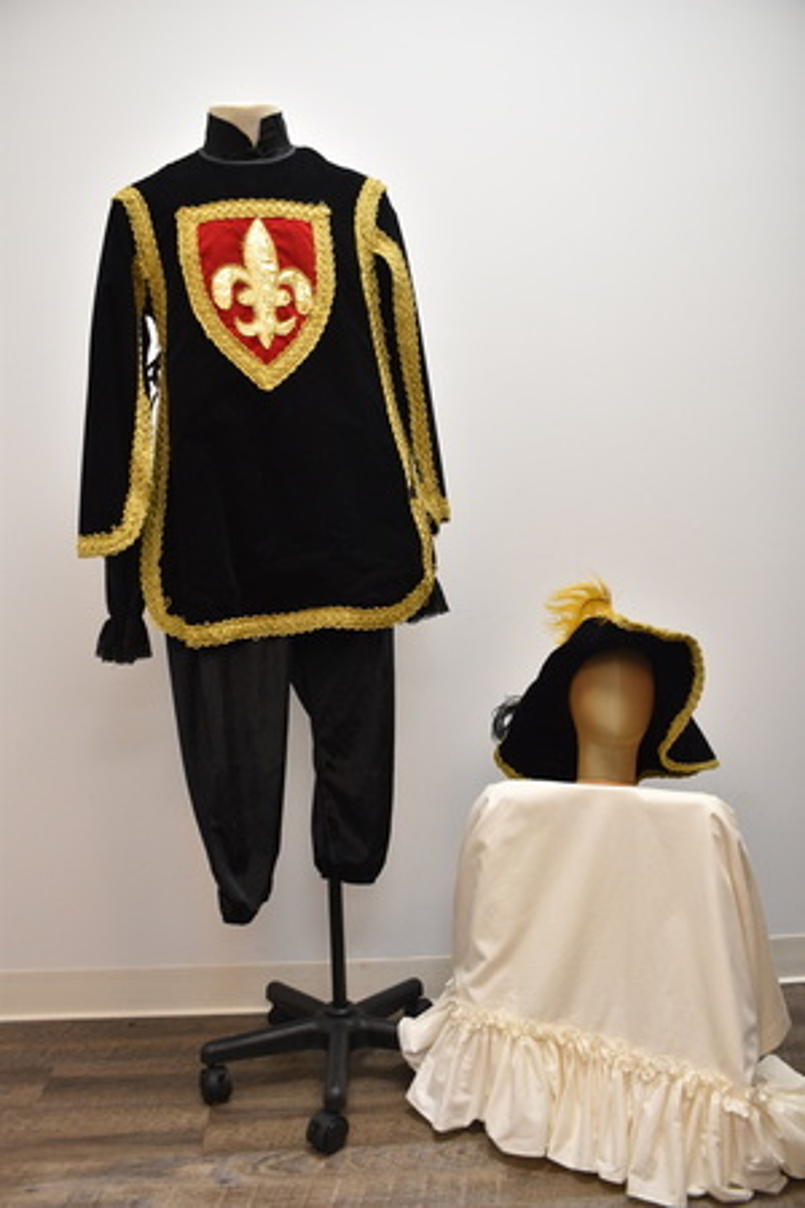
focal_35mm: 30
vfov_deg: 61.9
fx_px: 1006
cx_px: 402
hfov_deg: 43.6
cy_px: 604
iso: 1000
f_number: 4.5
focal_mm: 20
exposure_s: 1/100
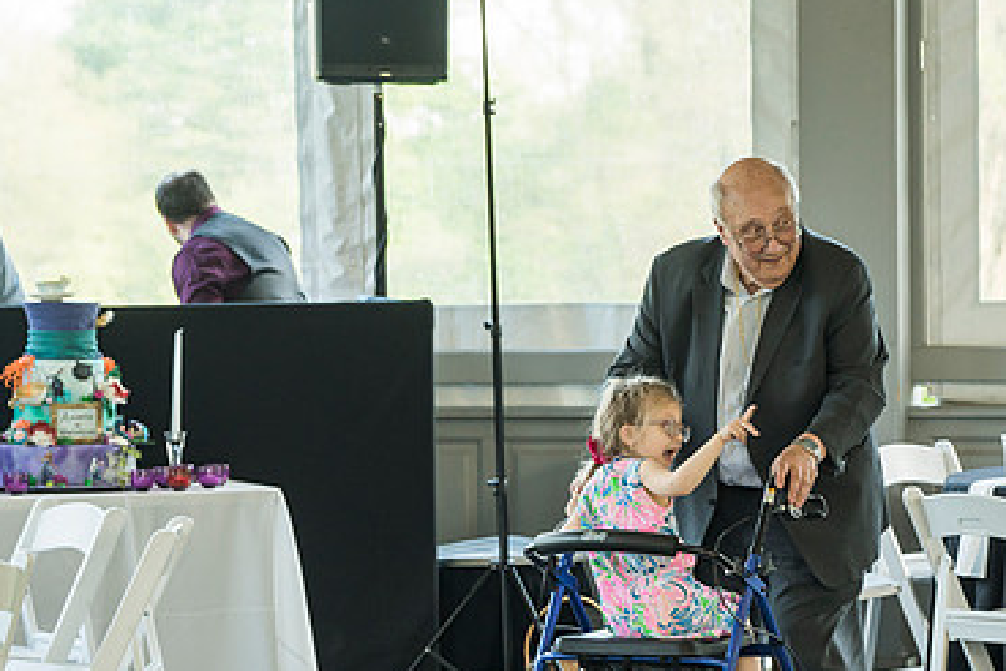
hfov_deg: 13.3
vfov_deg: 8.9
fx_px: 4303
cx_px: 817
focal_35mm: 154
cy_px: 480
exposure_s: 1/125
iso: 800
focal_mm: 92
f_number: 5
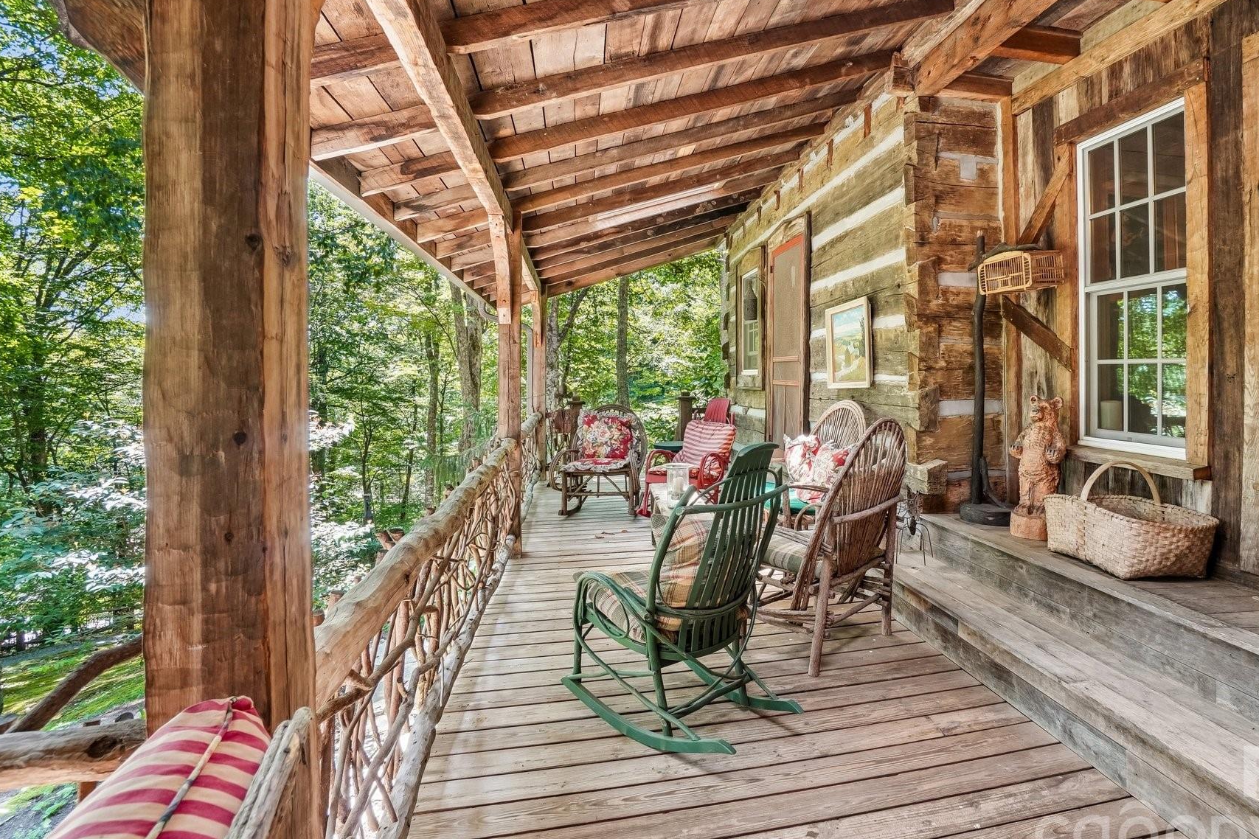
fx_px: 629
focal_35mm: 18
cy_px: 387
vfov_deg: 67.3
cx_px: 724
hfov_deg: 89.4
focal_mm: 10
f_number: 8
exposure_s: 1/15
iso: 400
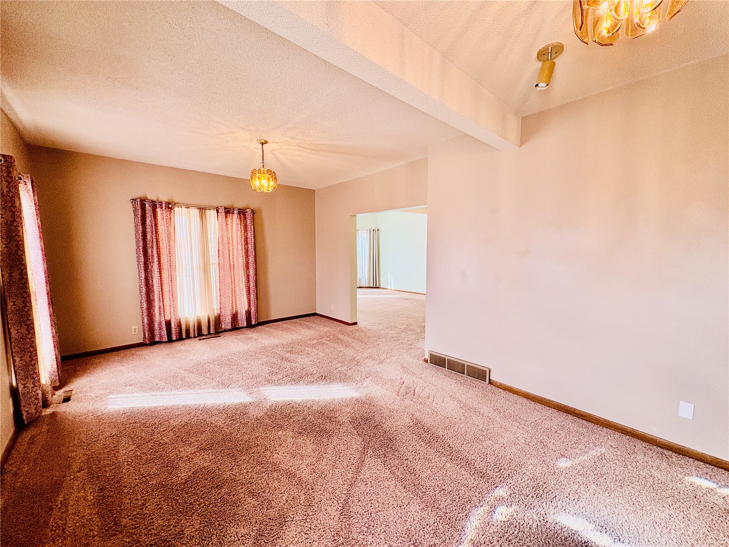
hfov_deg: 102.1
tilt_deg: -5.2
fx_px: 295
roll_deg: +0.3
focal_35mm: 14
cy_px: 274
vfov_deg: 85.7
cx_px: 364
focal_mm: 2.22
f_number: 2.2
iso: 125
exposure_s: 1/60
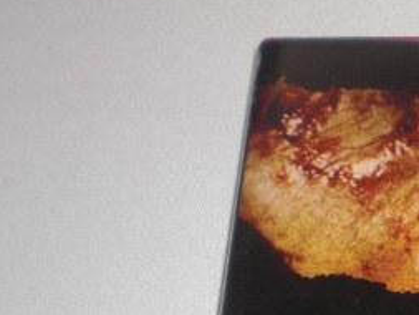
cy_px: 446
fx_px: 1453
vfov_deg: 11.9
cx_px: 525
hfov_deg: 15.7
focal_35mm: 120
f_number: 3.1
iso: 64
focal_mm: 6.3
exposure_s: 1/60
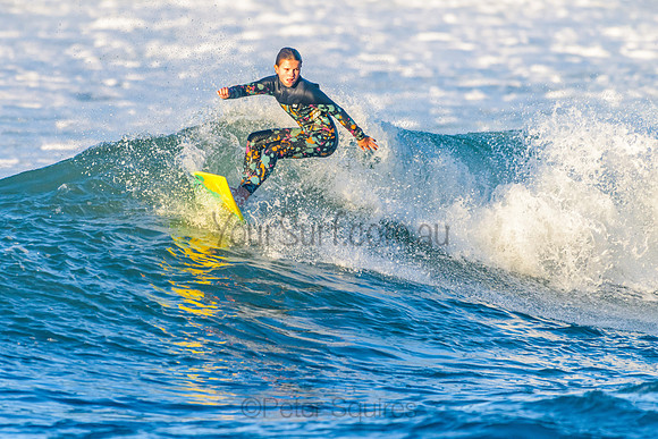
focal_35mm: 608
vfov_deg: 2.3
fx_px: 11115
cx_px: 293
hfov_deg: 3.4
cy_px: 172
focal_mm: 500
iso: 450
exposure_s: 1/2000
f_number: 5.6
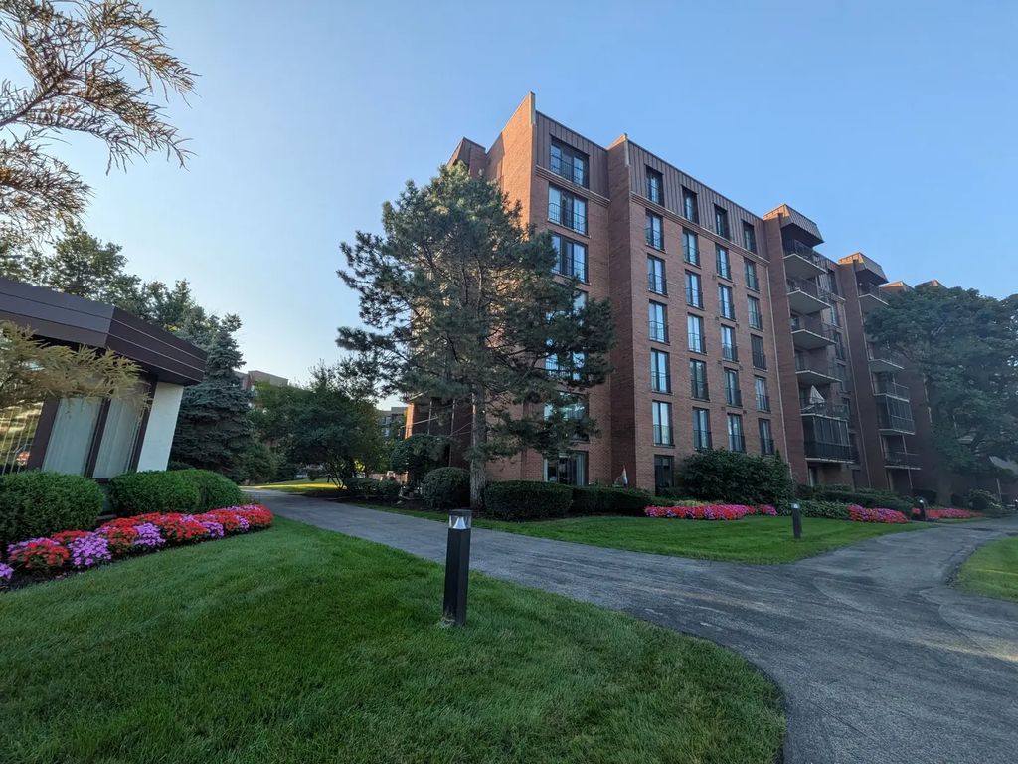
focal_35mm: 14
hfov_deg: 102.1
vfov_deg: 85.7
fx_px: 412
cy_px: 382
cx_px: 509
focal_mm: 1.85
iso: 51
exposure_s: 1/1174
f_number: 2.2
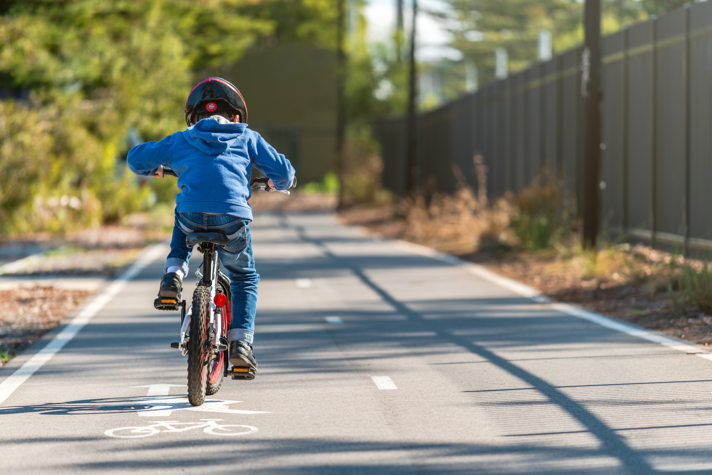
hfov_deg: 10.3
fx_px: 3957
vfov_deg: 6.9
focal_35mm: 200
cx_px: 356
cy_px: 238
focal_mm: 200
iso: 100
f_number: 4
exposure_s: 1/250
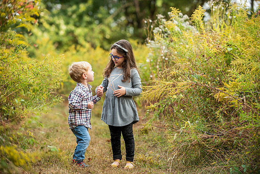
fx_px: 867
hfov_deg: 17.1
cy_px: 87
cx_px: 130
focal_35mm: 120
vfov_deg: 11.4
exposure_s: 1/500
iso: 500
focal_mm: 120
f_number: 3.2
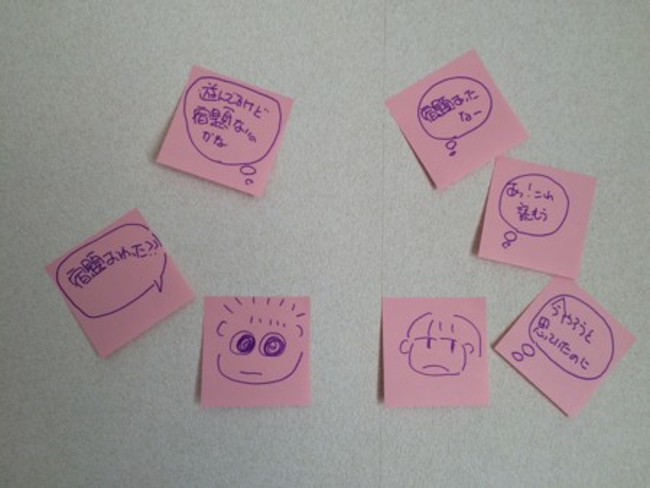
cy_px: 244
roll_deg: +0.7
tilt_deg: +1.2
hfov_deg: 61.6
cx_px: 325
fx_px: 545
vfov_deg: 48.3
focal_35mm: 29
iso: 40
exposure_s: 1/120
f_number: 2.2
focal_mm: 4.15
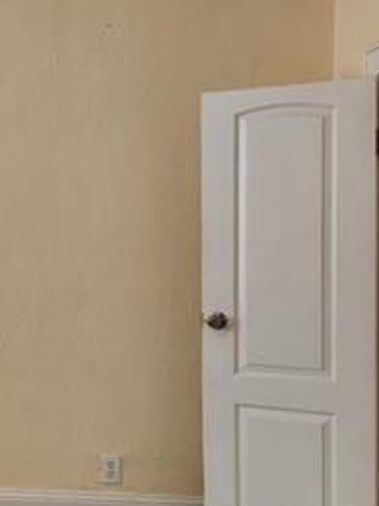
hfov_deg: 19.9
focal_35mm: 68
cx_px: -109
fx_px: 993
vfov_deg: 28.6
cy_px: 239
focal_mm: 5.4
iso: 100
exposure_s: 1/120
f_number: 1.8
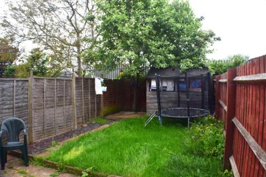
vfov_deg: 39.9
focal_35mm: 33
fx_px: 244
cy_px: 88
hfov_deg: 57.2
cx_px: 133
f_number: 10
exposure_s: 1/200
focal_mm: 22
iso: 400
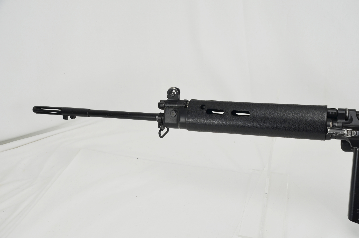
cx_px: 180
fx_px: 358
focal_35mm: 36
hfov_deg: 53.2
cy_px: 119
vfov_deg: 36.7
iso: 280
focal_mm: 24
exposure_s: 1/125
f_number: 5.6
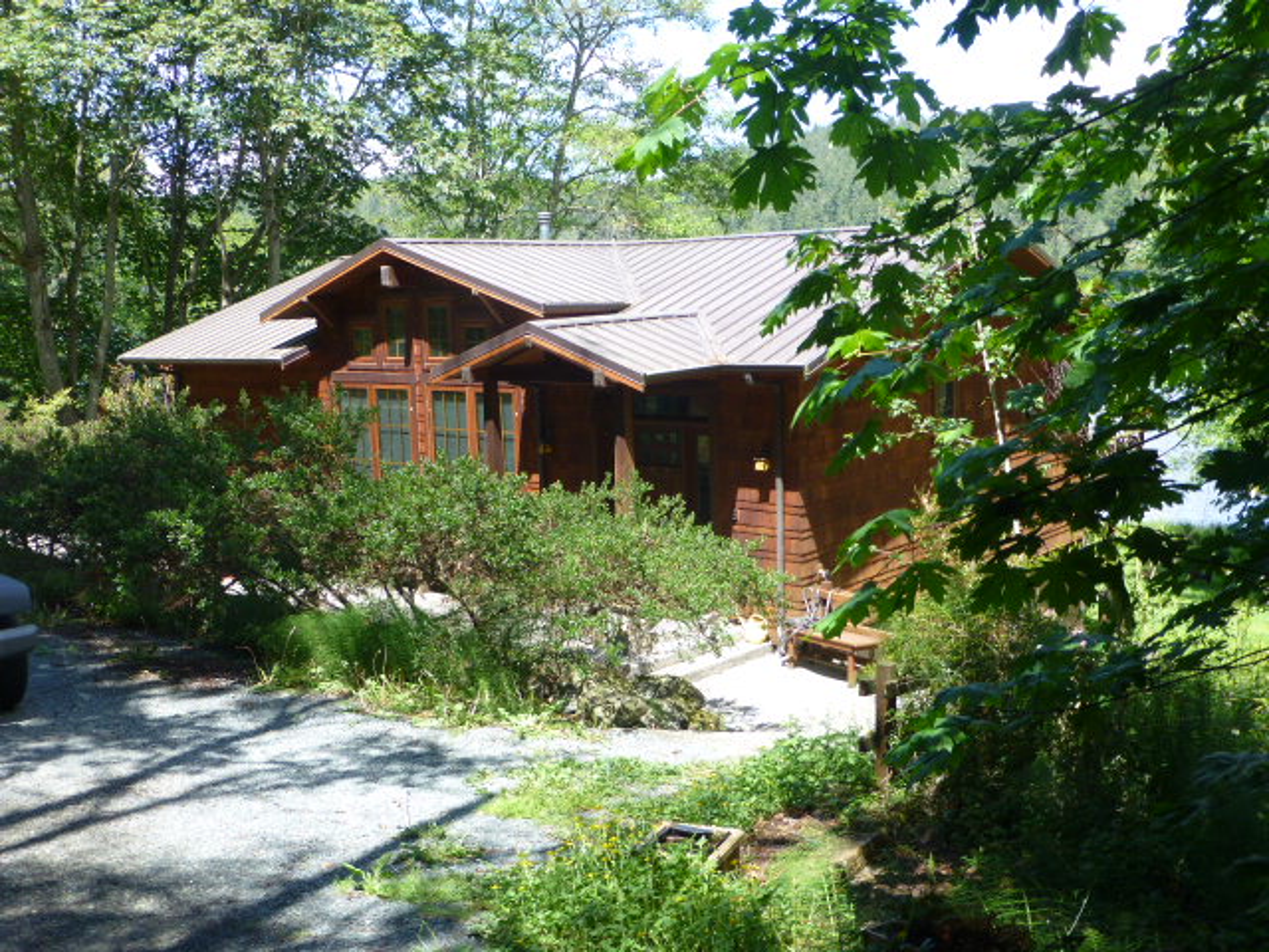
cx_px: 634
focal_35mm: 39
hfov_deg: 47.9
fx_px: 1430
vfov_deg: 36.8
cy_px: 476
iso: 100
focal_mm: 6.9
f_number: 3.9
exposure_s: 1/200
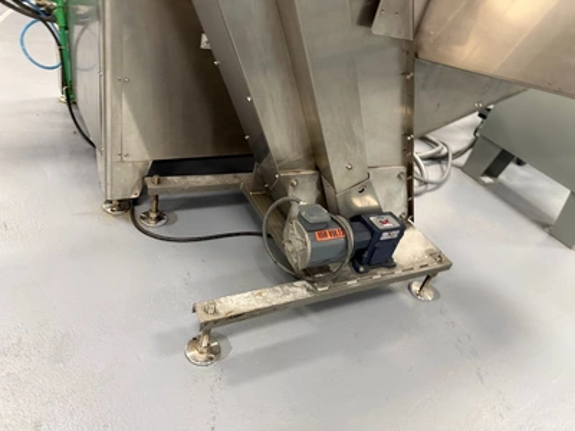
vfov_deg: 56.8
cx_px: 288
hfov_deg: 71.6
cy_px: 216
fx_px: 399
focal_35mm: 24
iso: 320
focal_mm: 6.76
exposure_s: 1/60
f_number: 1.78
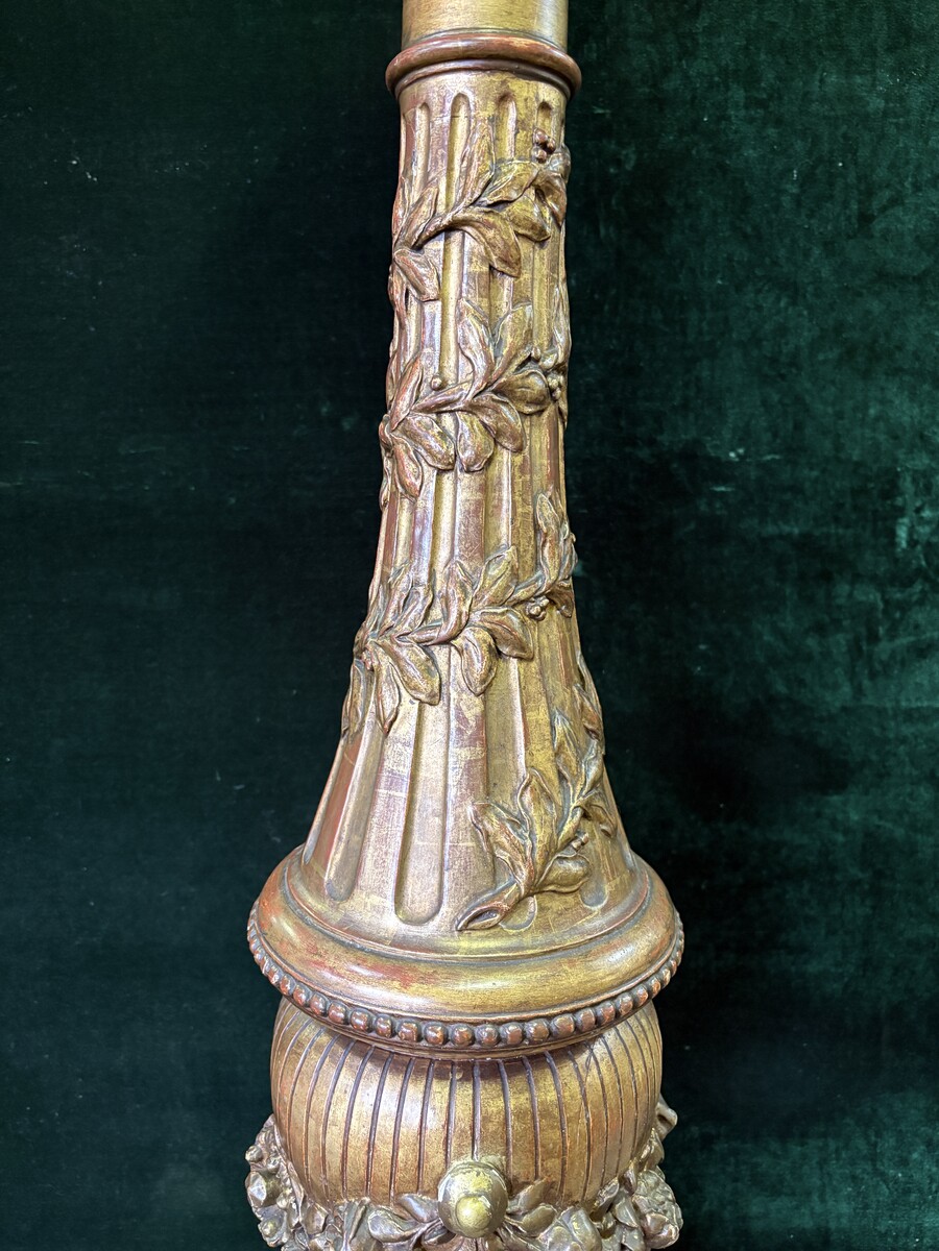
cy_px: 626
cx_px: 470
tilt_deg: -11.4
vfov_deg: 67.3
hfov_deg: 53.1
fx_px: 940
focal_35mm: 26
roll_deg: -1.7
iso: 400
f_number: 1.6
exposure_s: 1/33
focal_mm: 5.96
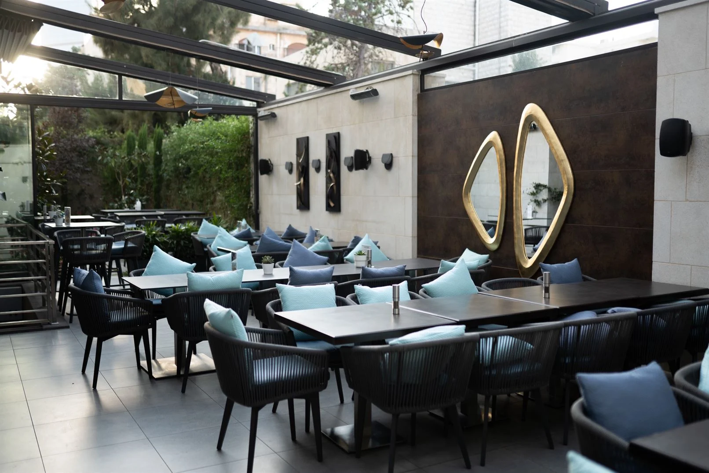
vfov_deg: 37.9
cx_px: 354
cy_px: 236
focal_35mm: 35
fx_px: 689
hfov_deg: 54.4
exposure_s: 1/160
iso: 64
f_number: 1.4
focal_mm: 35
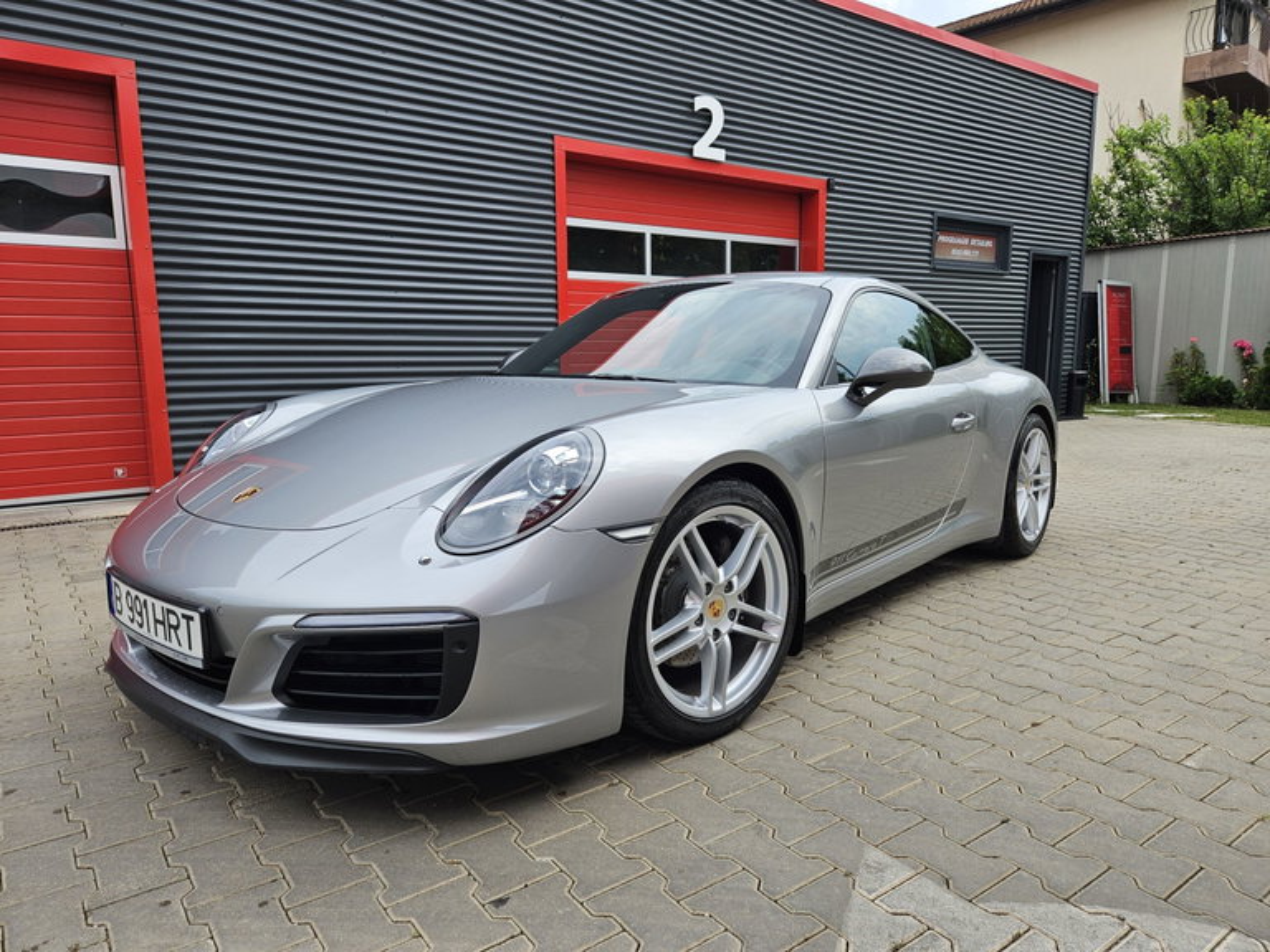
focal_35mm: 23
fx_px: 844
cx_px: 635
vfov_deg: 58.9
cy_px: 476
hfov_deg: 73.9
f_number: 1.8
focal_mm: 5.4
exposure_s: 1/701
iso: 25
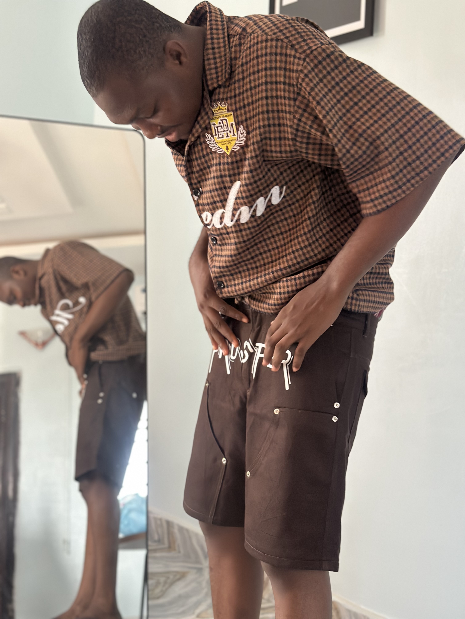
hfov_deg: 30.3
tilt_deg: -3.1
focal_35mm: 48
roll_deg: -3.9
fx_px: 860
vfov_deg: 39.7
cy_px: 310
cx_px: 232
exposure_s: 1/60
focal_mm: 6.86
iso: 400
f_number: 1.78
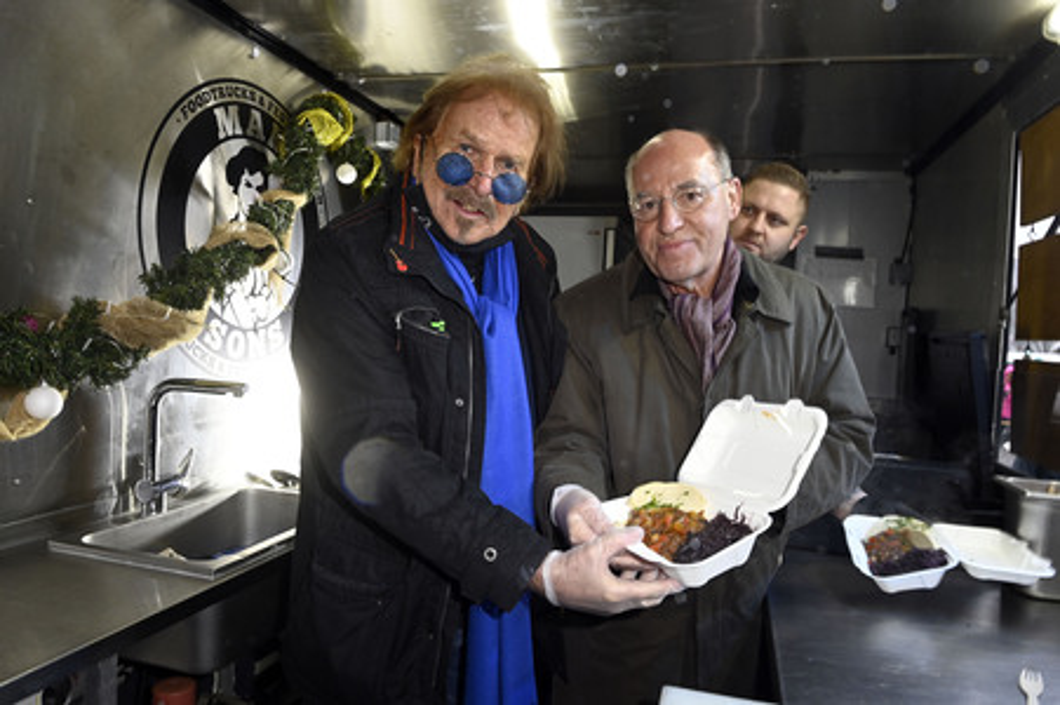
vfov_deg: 53.1
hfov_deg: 73.8
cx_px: 530
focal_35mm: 24
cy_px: 352
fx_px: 706
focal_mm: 24
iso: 1600
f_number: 8
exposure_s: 1/30
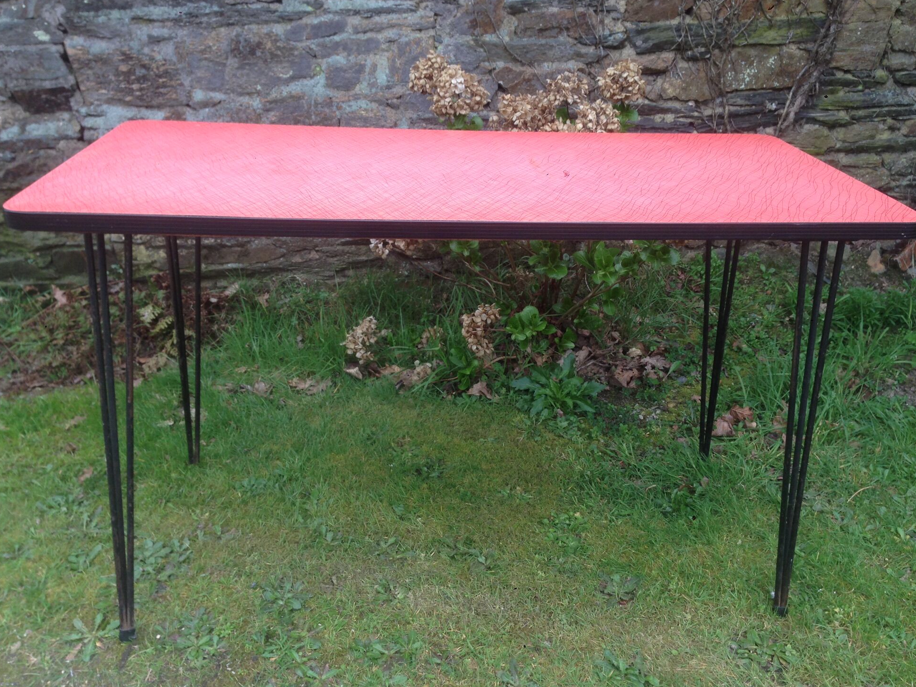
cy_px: 360
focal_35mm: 35
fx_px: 926
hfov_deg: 52.6
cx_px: 481
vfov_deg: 40.7
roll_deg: +0.1
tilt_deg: -31.0
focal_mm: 4.12
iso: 50
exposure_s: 1/139
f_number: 2.4
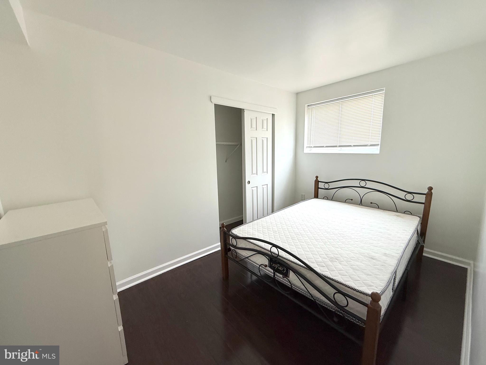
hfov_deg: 102.1
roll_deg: +0.7
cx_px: 243
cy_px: 182
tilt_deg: -7.5
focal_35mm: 14
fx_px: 197
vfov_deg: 85.7
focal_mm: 2.22
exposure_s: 1/120
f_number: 2.2
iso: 125
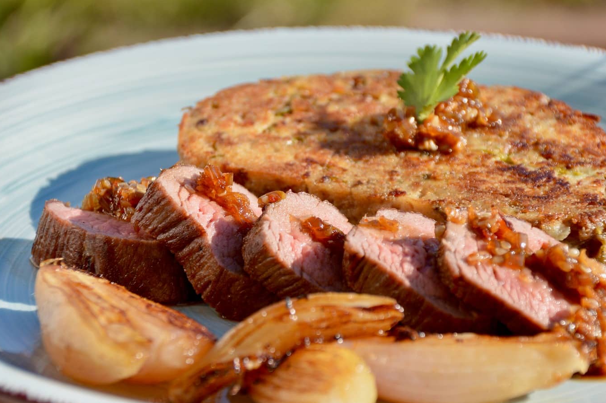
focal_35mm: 276
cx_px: 354
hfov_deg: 7.5
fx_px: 4636
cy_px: 217
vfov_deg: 5.0
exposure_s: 1/500
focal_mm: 155
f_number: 7.1
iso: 200
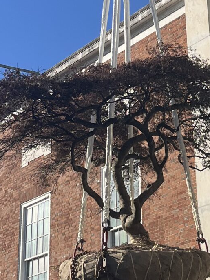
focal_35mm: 97
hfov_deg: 15.2
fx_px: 784
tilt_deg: +27.9
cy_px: 43
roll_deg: +1.1
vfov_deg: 19.9
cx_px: 148
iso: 50
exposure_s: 1/3876
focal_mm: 5.1
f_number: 1.6
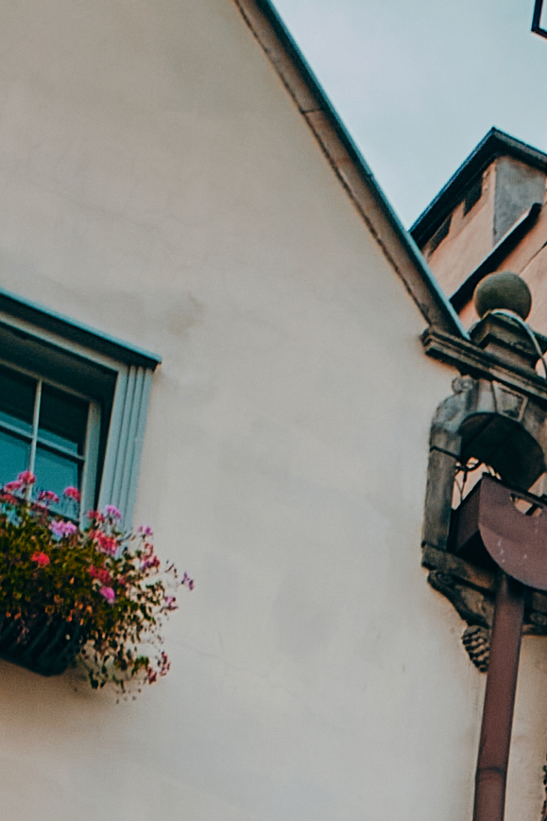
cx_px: 1449
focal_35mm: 242
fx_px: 5513
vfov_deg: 8.3
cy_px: 1324
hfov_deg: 5.4
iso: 200
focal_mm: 23
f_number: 2.2
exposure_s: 1/500
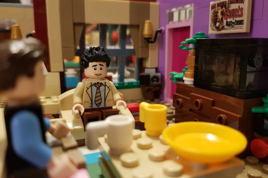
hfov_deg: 65.5
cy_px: 98
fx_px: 208
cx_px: 138
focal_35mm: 28
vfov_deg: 46.3
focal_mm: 4.2
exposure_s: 1/17
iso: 250
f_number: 1.7
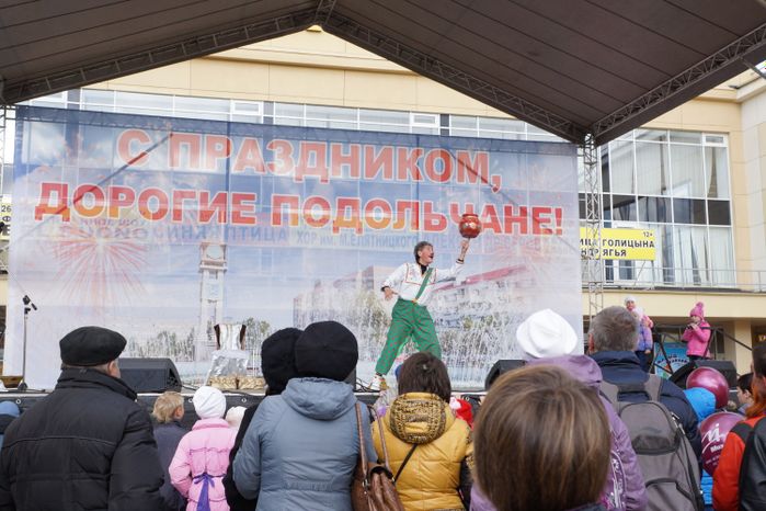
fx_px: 830
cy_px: 256
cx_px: 383
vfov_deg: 34.2
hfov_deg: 49.6
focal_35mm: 39
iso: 320
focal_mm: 26
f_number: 6.3
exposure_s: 1/200
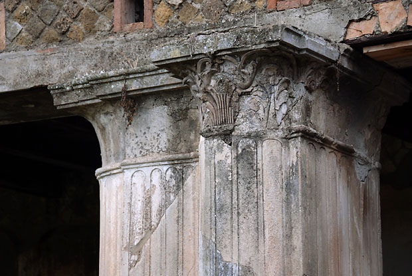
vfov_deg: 11.2
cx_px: 206
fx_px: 1409
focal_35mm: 123
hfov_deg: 16.6
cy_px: 138
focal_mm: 82
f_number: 5
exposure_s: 1/25
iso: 100
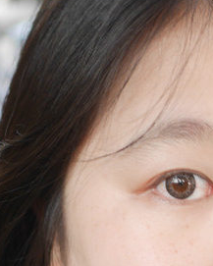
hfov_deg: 13.9
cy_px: 382
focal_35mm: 108
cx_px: 247
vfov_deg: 16.4
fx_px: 851
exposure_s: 1/100
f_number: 1.7
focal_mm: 15
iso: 200
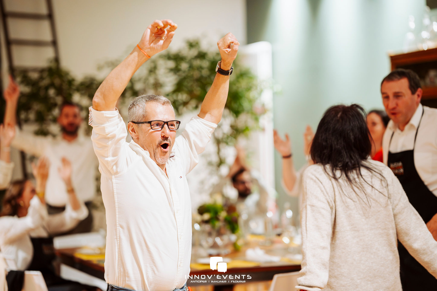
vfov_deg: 16.1
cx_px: 218
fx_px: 1032
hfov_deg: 23.9
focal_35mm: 85
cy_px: 146
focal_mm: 85
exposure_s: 1/500
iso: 3200
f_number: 1.6
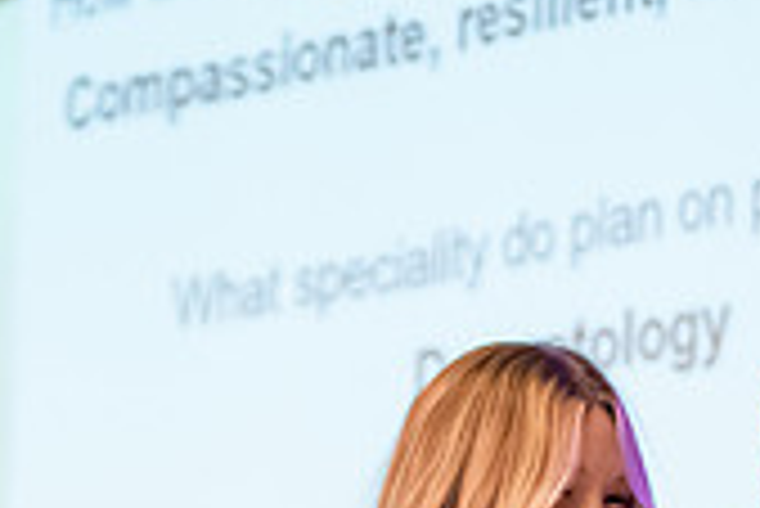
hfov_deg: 6.1
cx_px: 724
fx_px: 7120
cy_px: 726
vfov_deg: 4.1
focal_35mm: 337
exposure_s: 1/200
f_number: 3.2
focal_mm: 98
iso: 4000
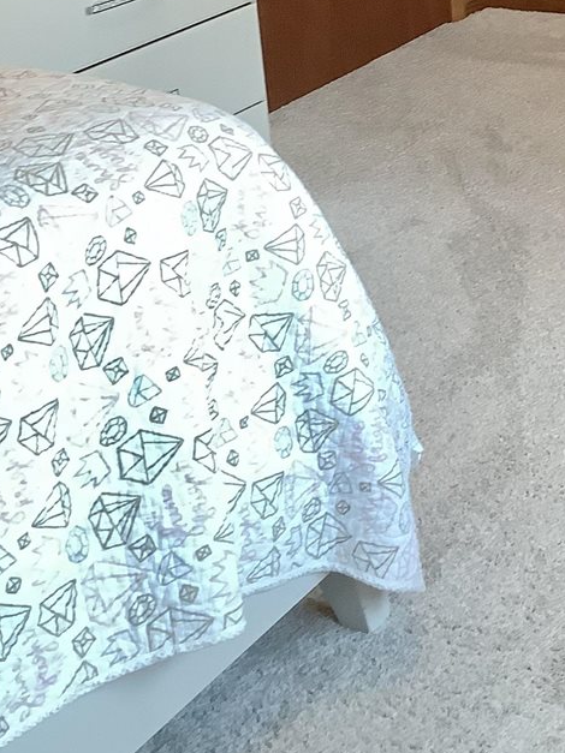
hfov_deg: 18.4
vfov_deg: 24.0
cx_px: 665
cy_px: -76
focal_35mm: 76
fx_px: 1655
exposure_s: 1/60
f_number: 2.4
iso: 200
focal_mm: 3.3
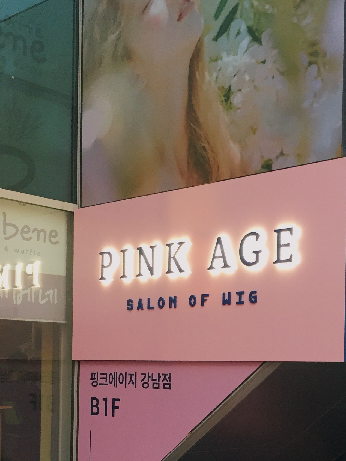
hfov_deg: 25.5
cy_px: 379
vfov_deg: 33.2
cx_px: 290
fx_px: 746
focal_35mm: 56
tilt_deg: +2.8
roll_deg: -2.3
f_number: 2.2
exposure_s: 1/30
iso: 32
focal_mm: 4.15
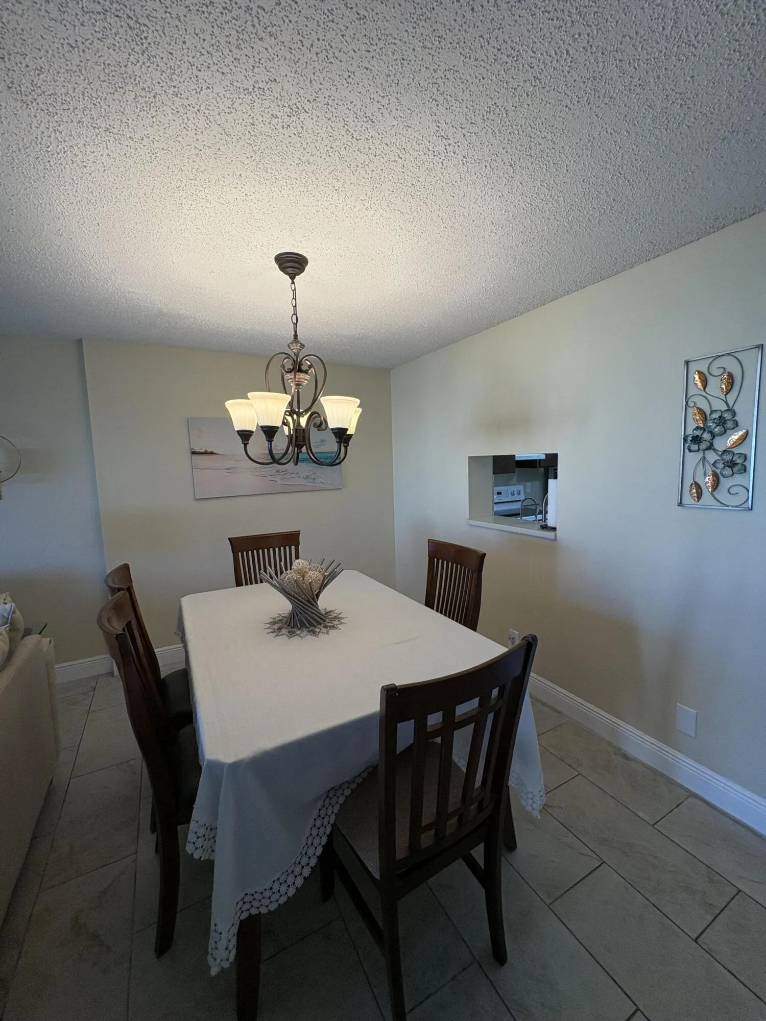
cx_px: 383
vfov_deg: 102.1
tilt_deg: -5.8
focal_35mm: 14
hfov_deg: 85.7
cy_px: 510
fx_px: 413
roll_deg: +2.4
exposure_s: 1/120
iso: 125
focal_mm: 2.22
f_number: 2.2
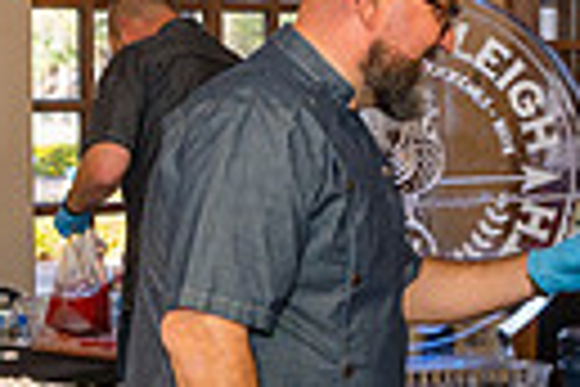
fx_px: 1853
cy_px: 302
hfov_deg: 17.6
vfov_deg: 11.9
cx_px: 90
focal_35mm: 115
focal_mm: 25.5
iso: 640
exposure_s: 1/200
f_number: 4.5
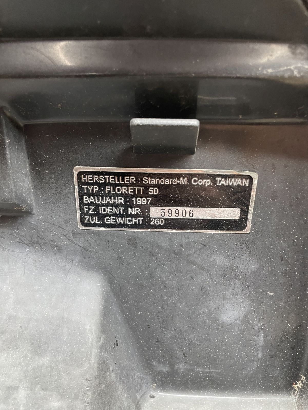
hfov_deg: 53.1
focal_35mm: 26
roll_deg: -2.2
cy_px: 205
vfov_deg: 67.3
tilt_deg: -33.4
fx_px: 308
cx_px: 154
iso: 250
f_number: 1.6
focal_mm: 4.2
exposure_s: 1/50
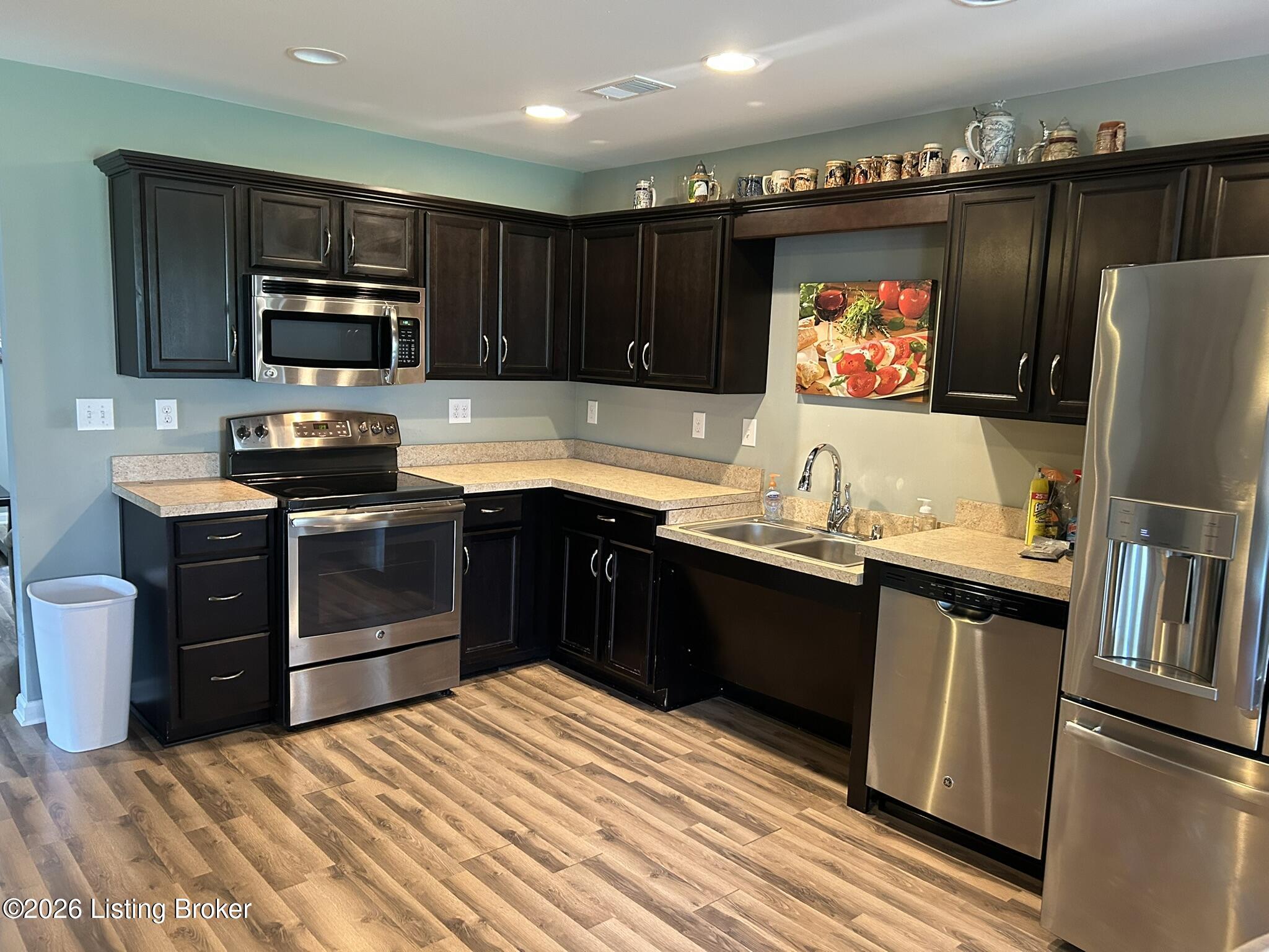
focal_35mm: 26
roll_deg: -1.9
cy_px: 476
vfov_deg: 53.1
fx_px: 953
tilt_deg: -8.0
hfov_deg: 67.3
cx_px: 634
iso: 400
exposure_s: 1/60
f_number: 1.5
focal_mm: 5.7
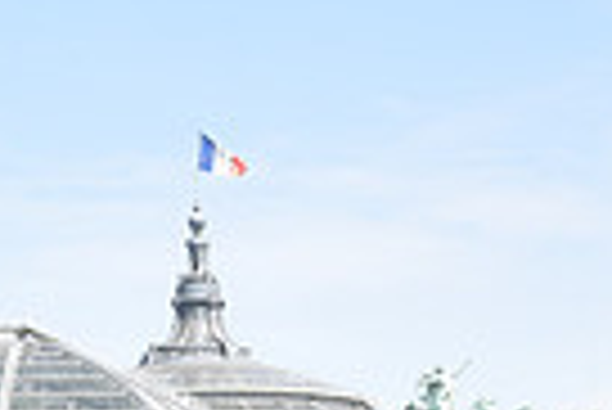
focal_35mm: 196
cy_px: 696
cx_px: 68
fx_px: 3336
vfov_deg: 6.9
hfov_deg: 10.4
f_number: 16
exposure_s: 1/200
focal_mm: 46
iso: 560
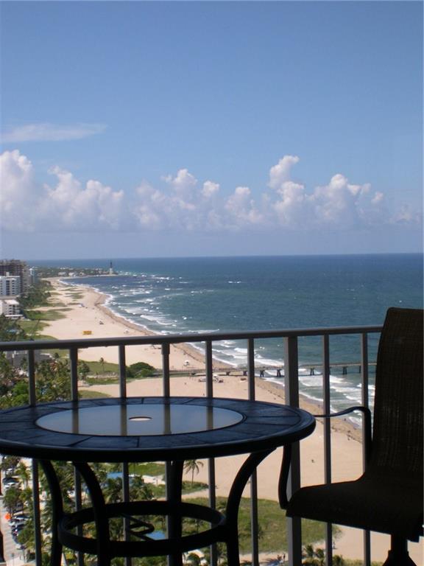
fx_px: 1666
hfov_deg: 14.5
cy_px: 283
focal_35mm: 102
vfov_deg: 19.3
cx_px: 212
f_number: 4.8
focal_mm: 21.6
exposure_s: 1/276
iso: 100
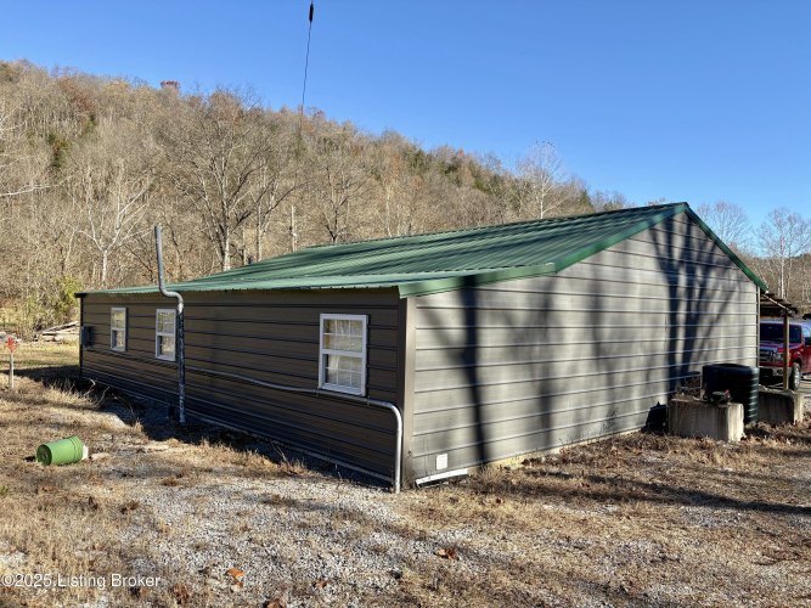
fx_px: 609
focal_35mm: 26
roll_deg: -0.8
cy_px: 304
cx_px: 406
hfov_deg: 67.3
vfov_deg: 53.0
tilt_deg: +2.0
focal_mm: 5.96
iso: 50
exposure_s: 1/1364
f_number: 1.6
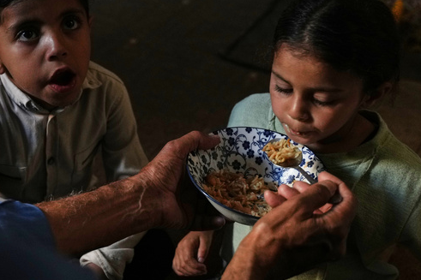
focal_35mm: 73
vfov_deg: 18.6
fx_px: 853
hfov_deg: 27.4
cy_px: 102
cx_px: 113
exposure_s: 1/100
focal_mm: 35
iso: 1000
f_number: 2.8
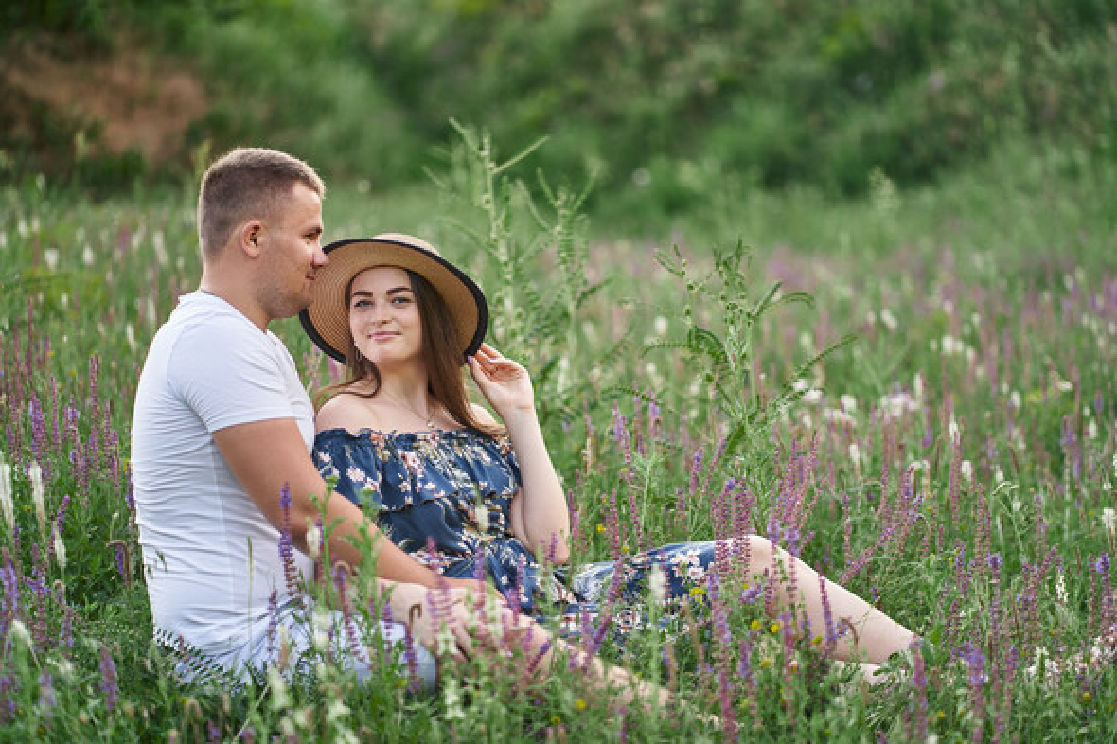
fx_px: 2636
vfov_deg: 16.1
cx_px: 558
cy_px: 372
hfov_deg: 23.9
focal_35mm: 85
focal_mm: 85
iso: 200
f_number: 1.8
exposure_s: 1/500
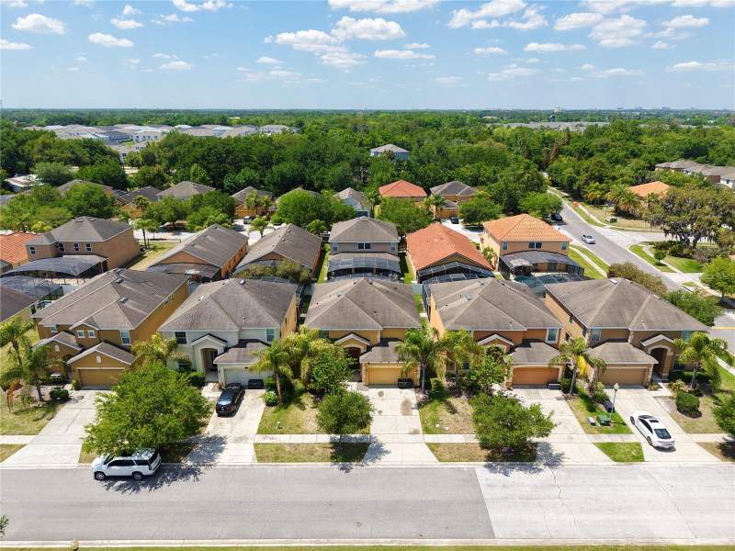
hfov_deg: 71.6
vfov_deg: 56.8
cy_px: 276
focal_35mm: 24
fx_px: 510
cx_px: 368
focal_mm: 8.67
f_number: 1.8
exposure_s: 1/3200
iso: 130
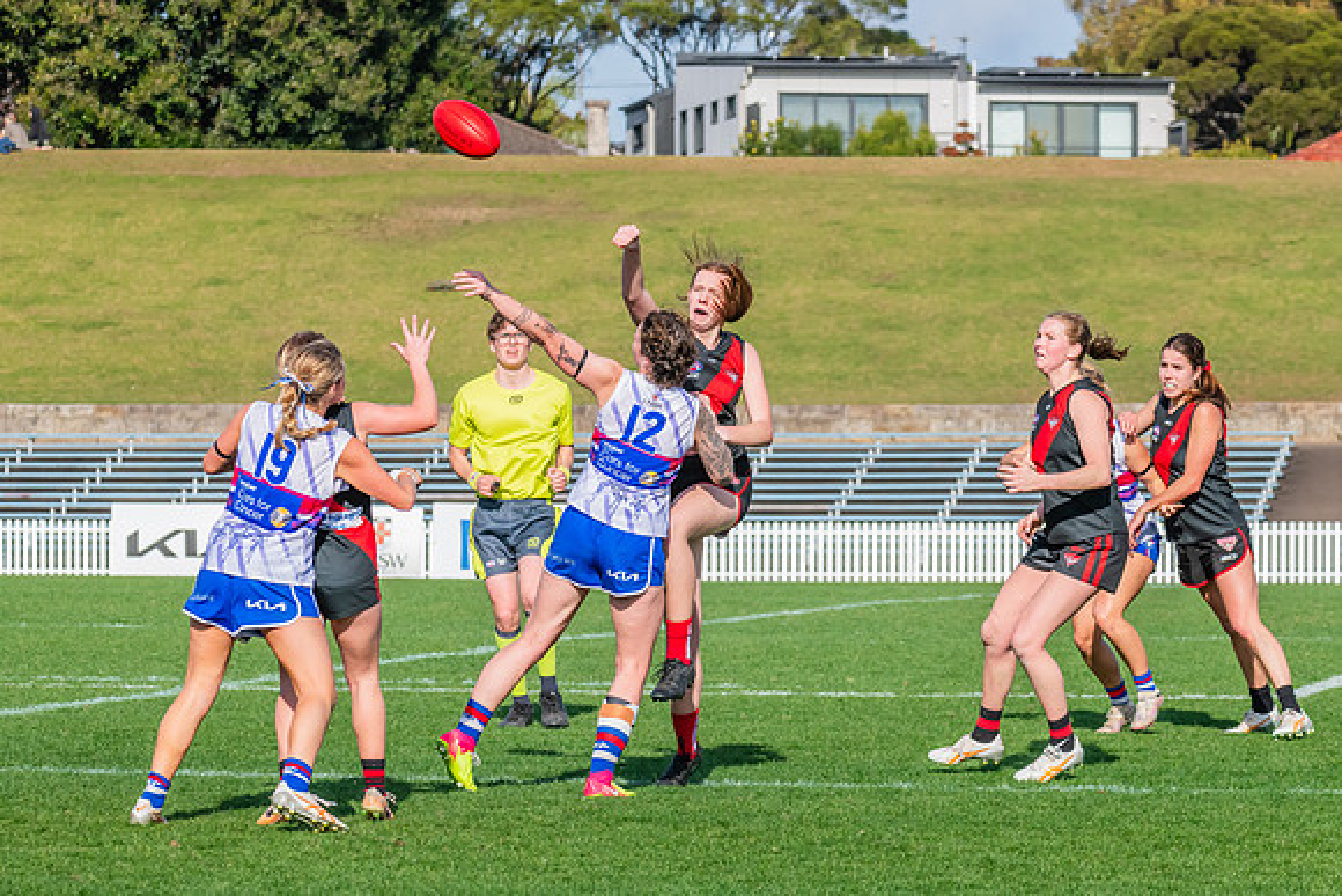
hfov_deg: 8.9
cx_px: 699
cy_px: 406
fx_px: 8615
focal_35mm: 231
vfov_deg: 5.9
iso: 800
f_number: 11
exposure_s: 1/1250
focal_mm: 195
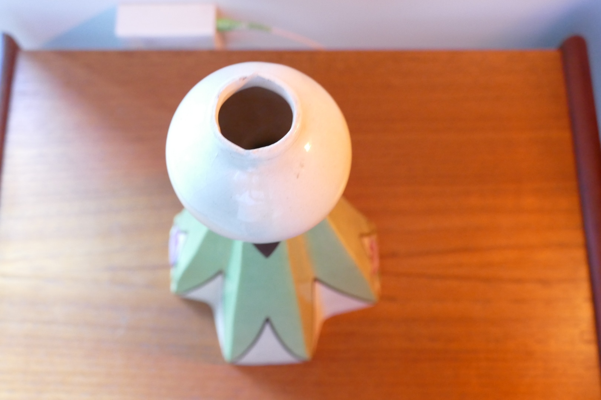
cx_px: 300
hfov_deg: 47.4
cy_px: 200
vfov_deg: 32.6
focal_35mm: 41
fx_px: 684
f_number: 3.2
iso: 1600
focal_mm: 15.02
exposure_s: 1/15
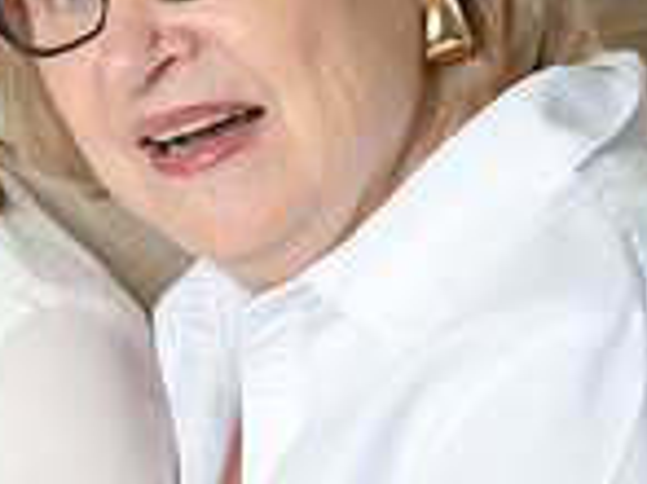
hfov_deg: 7.3
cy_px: 352
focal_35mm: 266
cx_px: -409
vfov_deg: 5.6
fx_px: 4968
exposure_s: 1/160
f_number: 5.6
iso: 200
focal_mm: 70
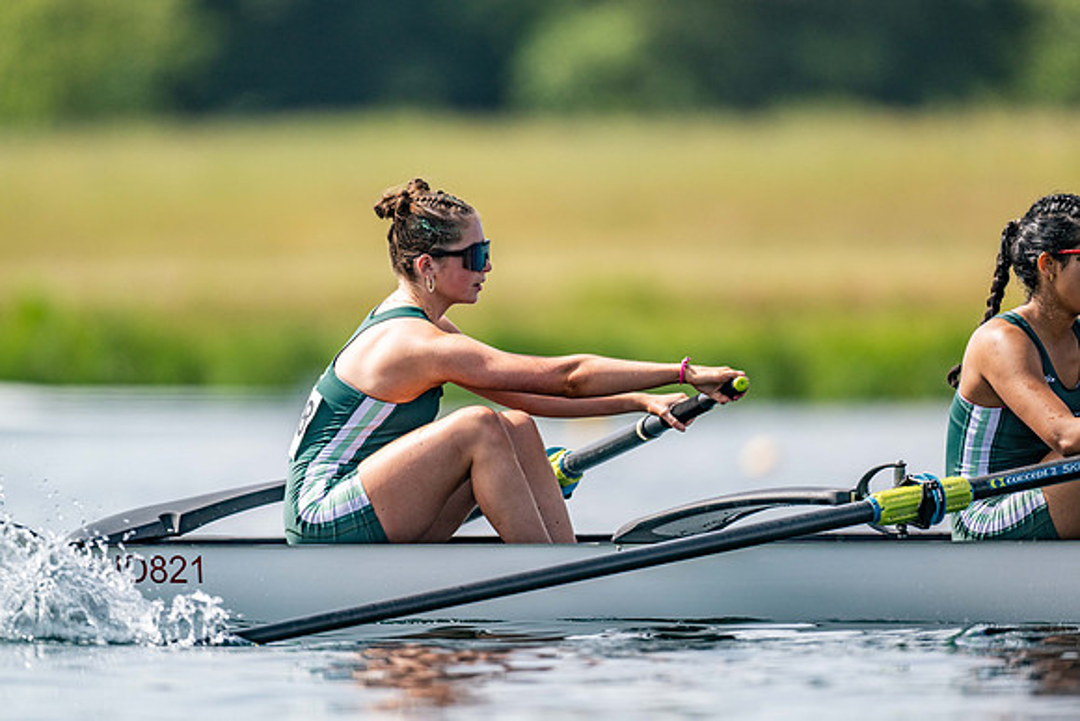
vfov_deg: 2.3
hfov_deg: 3.4
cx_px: 540
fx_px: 18003
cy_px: 360
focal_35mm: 600
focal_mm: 600
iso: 200
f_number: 4
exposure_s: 1/2500
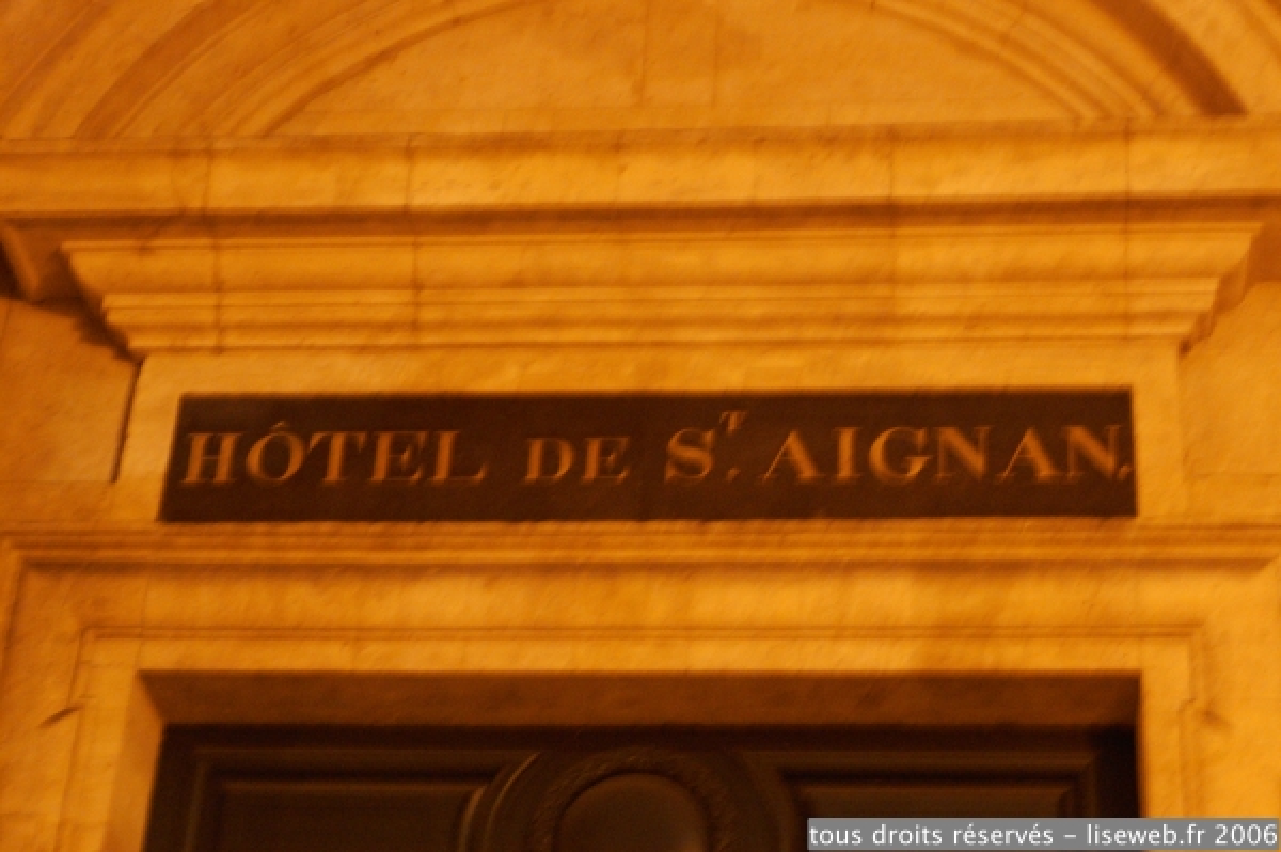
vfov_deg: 18.2
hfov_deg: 27.0
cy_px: 426
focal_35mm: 75
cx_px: 640
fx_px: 2666
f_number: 5.6
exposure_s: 1/1.25
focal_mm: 50
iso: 1600
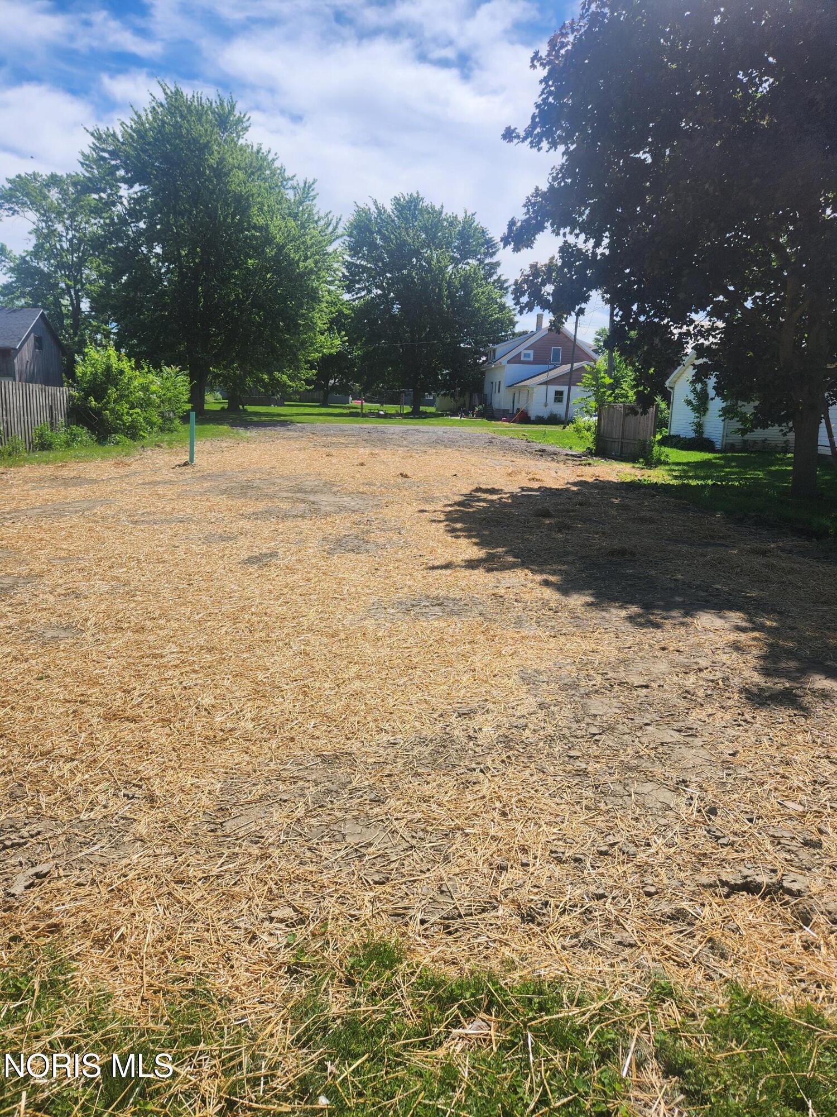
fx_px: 742
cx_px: 418
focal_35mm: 23
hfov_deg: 58.9
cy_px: 558
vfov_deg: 73.9
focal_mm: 5.4
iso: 20
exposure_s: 1/2032
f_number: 1.8
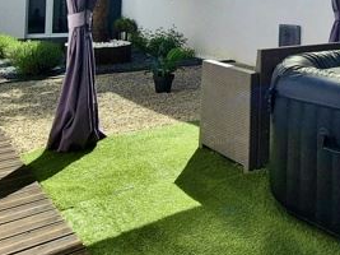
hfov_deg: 43.1
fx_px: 383
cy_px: -9
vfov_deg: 33.2
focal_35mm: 39
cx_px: 317
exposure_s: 1/5000
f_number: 2.2
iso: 50
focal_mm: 2.2
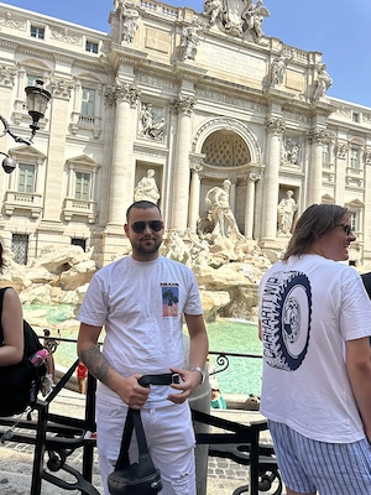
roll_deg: -4.6
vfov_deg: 71.6
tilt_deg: +3.4
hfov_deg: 56.8
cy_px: 248
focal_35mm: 24
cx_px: 186
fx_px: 343
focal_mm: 6.86
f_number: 1.78
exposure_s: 1/4762
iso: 80
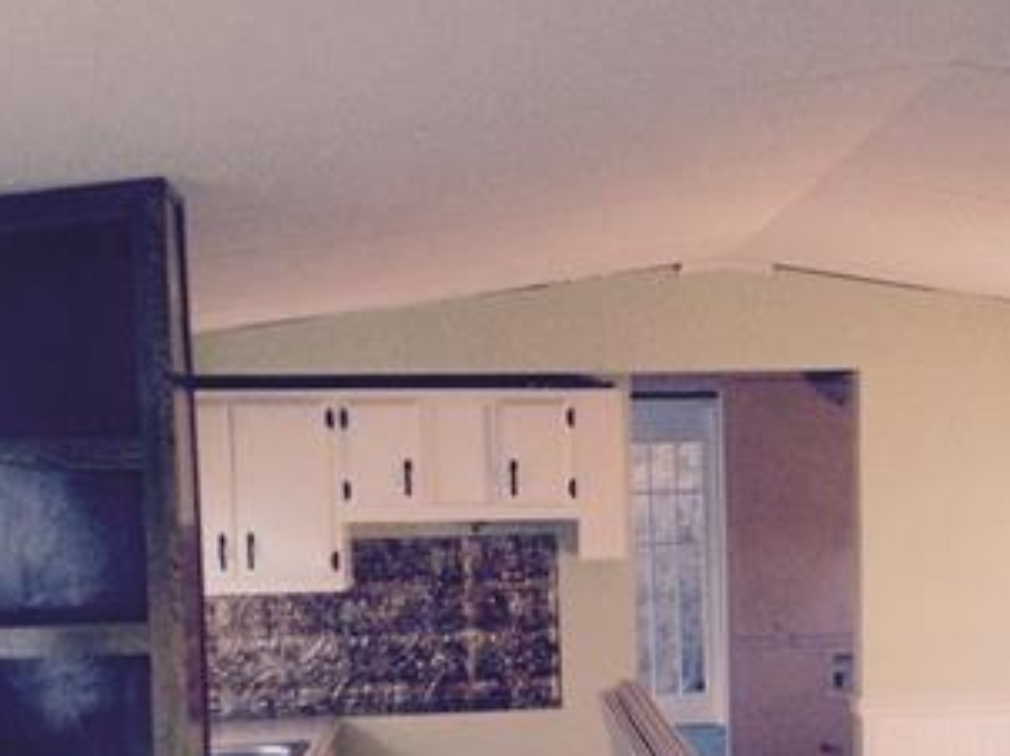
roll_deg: +0.7
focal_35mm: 70
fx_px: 2041
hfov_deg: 27.2
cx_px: 816
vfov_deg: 20.7
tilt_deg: -5.7
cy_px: 632
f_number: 2.4
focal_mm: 4.12
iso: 400
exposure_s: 1/20
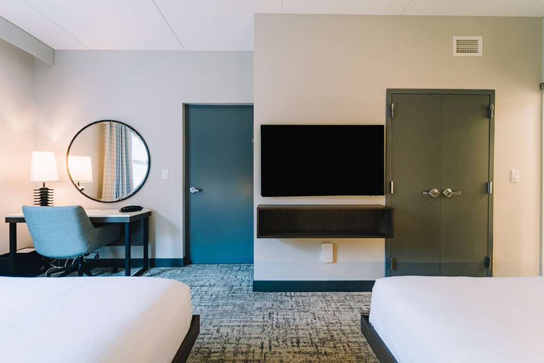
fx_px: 212
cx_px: 272
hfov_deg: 104.3
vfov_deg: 81.2
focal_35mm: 14
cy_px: 182
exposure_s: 1/200
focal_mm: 14
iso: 1000
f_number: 4
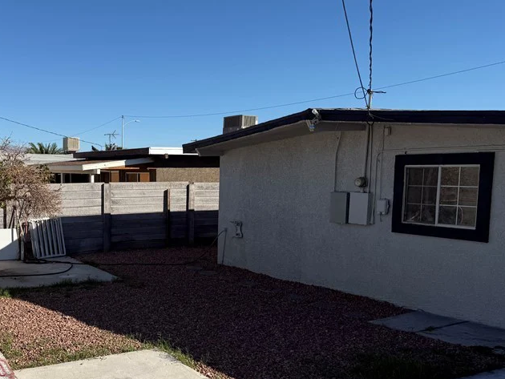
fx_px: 569
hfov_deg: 46.2
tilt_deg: -5.4
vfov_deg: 36.6
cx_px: 130
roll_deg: -0.2
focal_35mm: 39
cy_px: 237
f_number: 1.78
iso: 80
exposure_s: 1/6711
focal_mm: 6.76
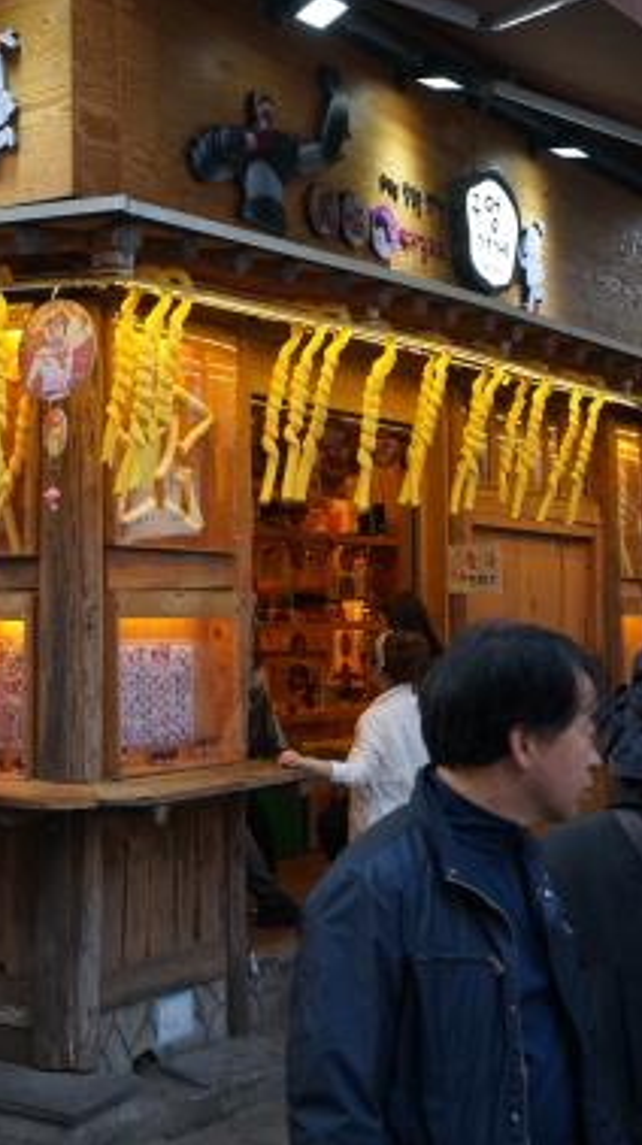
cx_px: 79
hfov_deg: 21.7
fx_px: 1638
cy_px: 495
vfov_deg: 38.5
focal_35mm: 54
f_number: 4
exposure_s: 1/160
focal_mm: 20
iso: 500
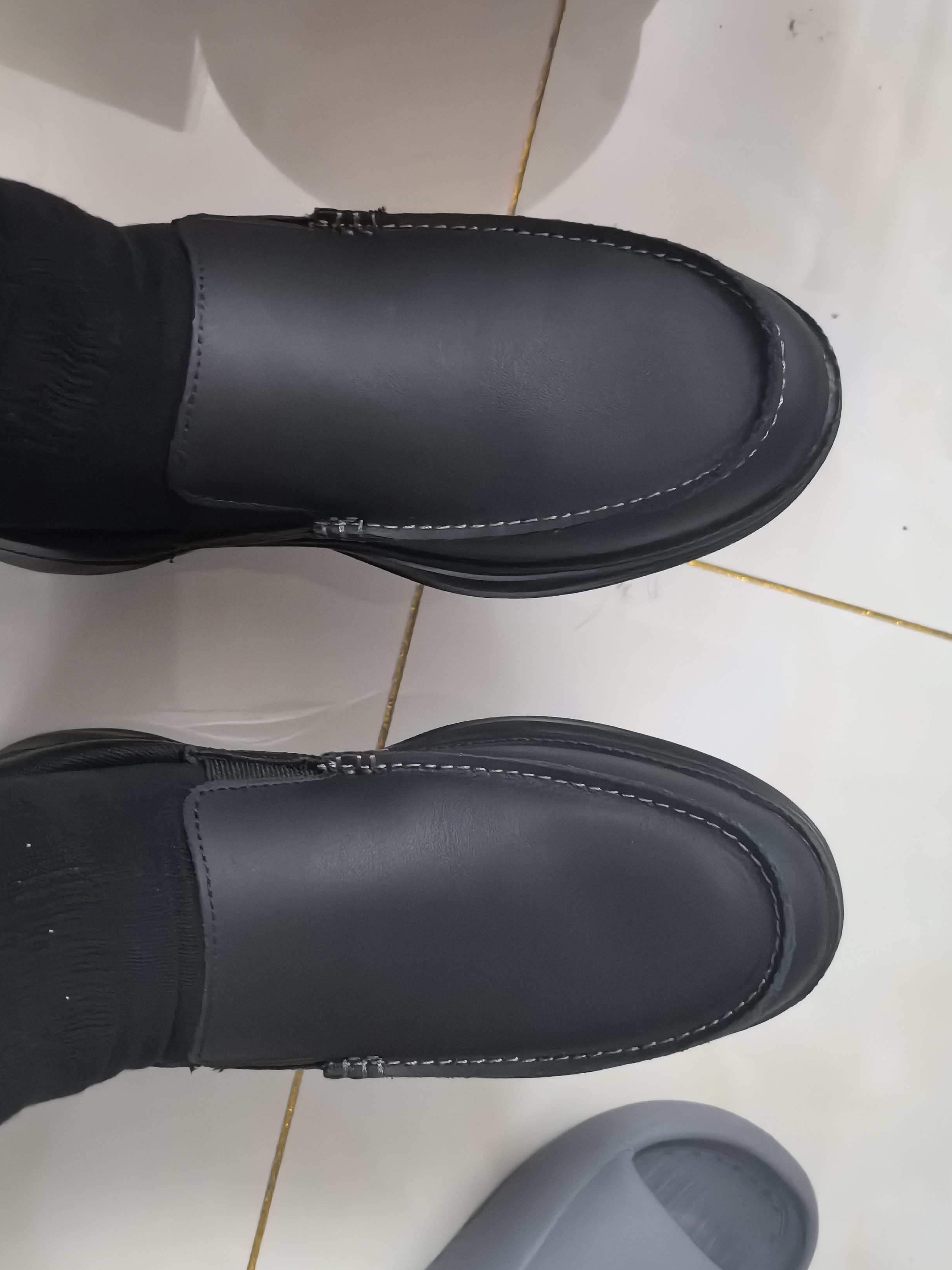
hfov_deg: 41.8
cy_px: 682
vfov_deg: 53.9
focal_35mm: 34
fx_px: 1247
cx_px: 486
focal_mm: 5.75
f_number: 2
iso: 6400
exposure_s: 1/452
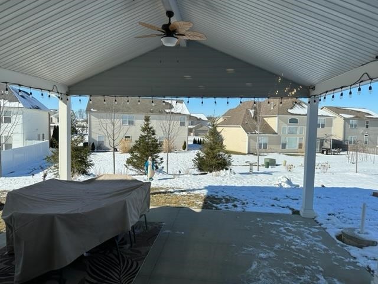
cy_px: 142
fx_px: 262
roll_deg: -1.0
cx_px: 189
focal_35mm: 24
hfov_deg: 71.6
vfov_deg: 56.8
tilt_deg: -3.3
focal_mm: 6.86
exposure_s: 1/4762
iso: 80
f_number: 1.78
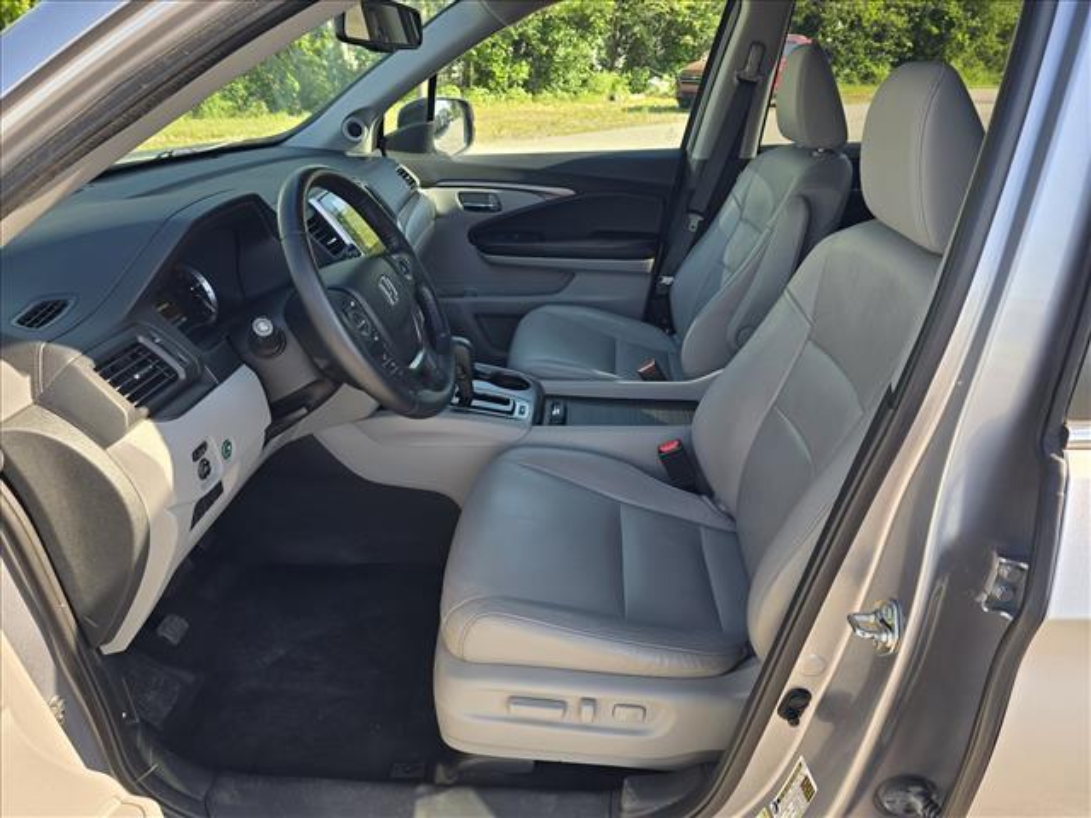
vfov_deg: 58.9
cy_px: 409
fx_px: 725
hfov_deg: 73.9
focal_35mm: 23
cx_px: 546
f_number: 1.7
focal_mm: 6.3
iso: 16
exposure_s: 1/182
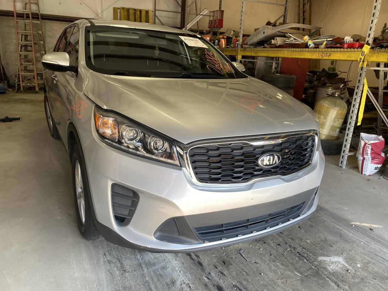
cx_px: 194
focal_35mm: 26
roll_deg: -5.2
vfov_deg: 53.1
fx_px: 291
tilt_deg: -13.4
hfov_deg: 67.3
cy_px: 146
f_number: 1.8
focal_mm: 4.25
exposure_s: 1/122
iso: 50
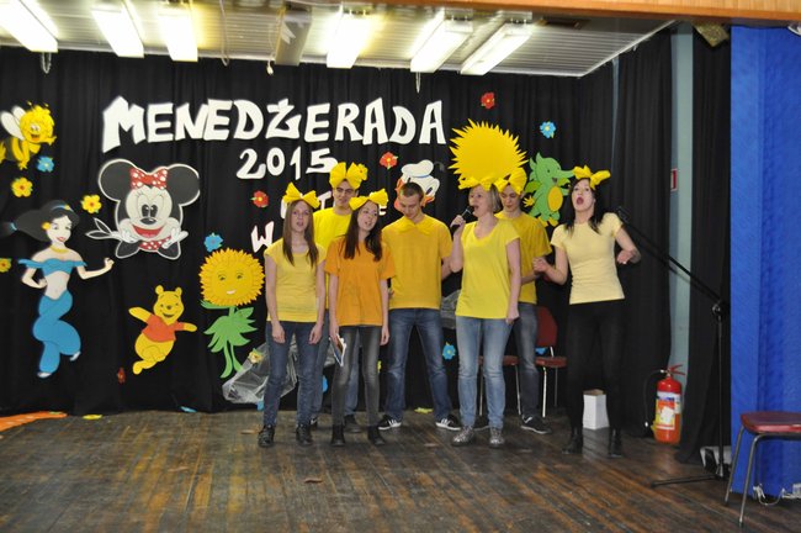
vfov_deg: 34.1
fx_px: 867
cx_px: 400
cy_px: 266
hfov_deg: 49.6
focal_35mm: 39
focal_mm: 26
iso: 800
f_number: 4.2
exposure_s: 1/60
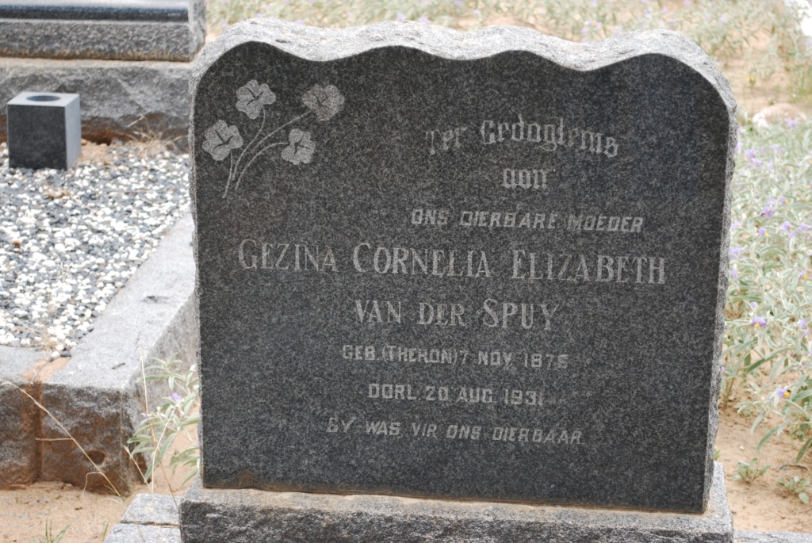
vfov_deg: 16.6
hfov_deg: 24.6
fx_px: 1863
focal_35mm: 82
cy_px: 272
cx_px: 406
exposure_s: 1/80
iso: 200
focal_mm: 55
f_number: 5.6
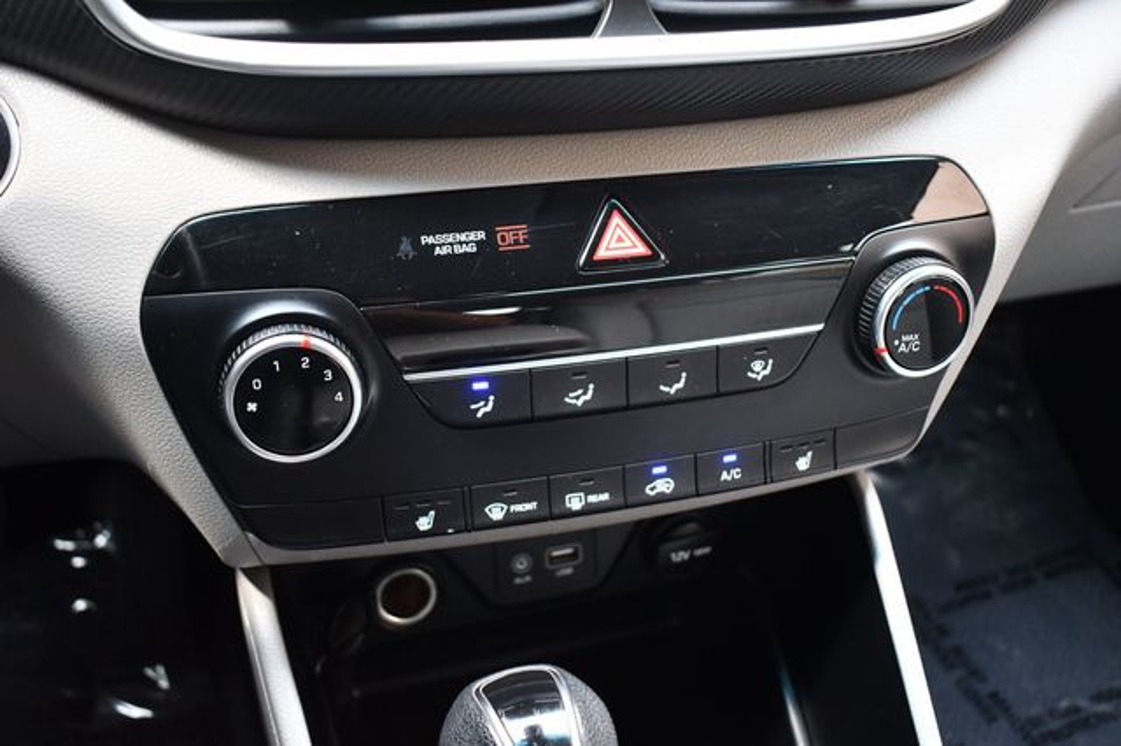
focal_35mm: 36
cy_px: 373
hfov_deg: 53.2
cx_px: 560
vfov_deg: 36.8
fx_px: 1120
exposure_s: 1/125
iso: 1400
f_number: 3.8
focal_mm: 24
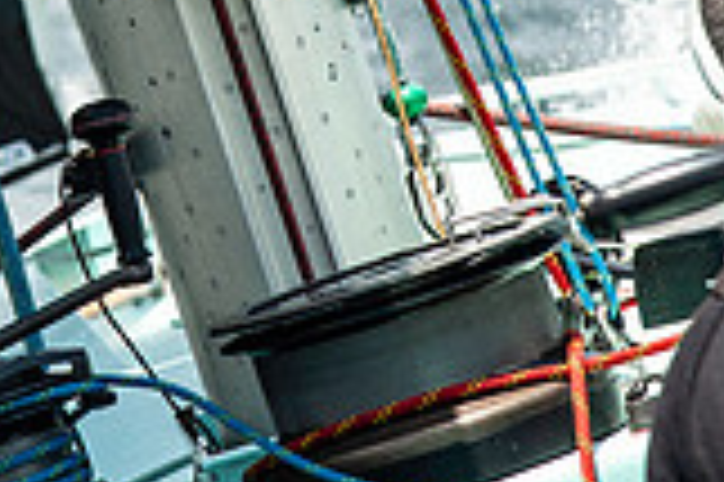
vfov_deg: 3.2
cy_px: -104
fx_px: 8699
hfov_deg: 4.8
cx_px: 171
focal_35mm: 433
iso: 250
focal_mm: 120
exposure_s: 1/1000
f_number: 5.6
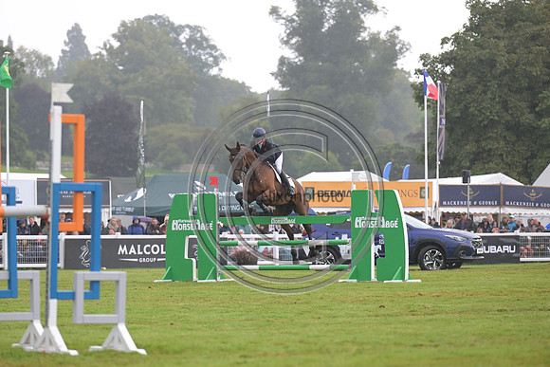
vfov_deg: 6.9
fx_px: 3056
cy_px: 184
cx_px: 275
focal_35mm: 200
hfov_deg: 10.3
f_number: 4.5
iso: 1400
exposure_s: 1/1250
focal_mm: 200
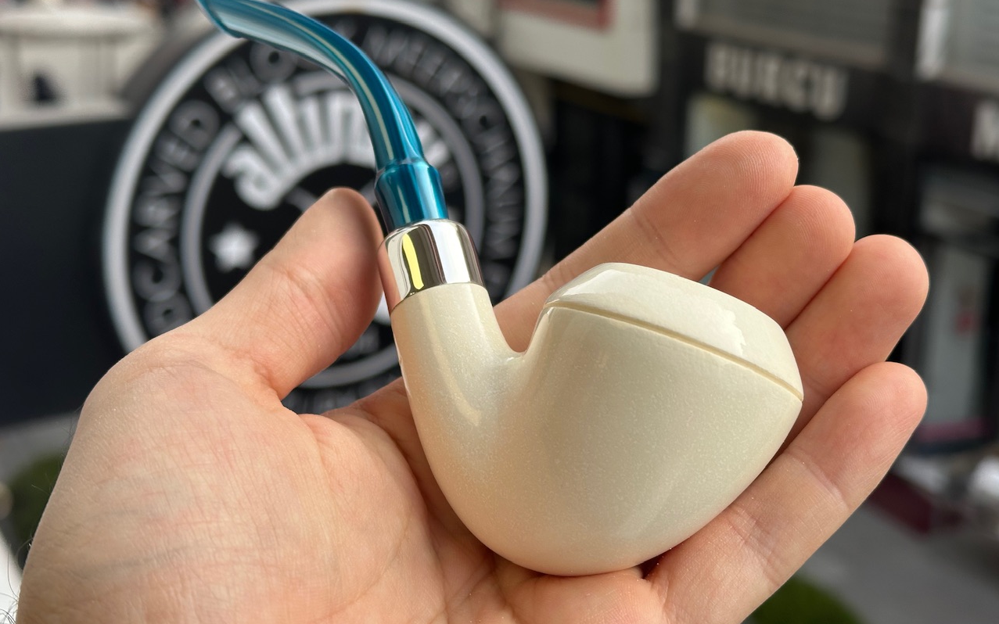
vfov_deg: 25.3
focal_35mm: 51
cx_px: 499
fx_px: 1388
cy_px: 305
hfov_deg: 39.6
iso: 64
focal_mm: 6.86
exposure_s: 1/480
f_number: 1.78
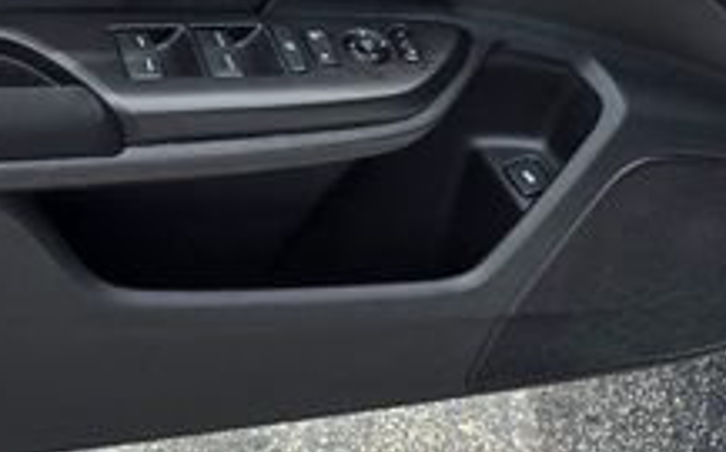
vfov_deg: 17.3
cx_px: 33
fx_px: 1423
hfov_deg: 27.3
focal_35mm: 72
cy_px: -84
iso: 80
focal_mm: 6.3
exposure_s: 1/1728
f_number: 1.7
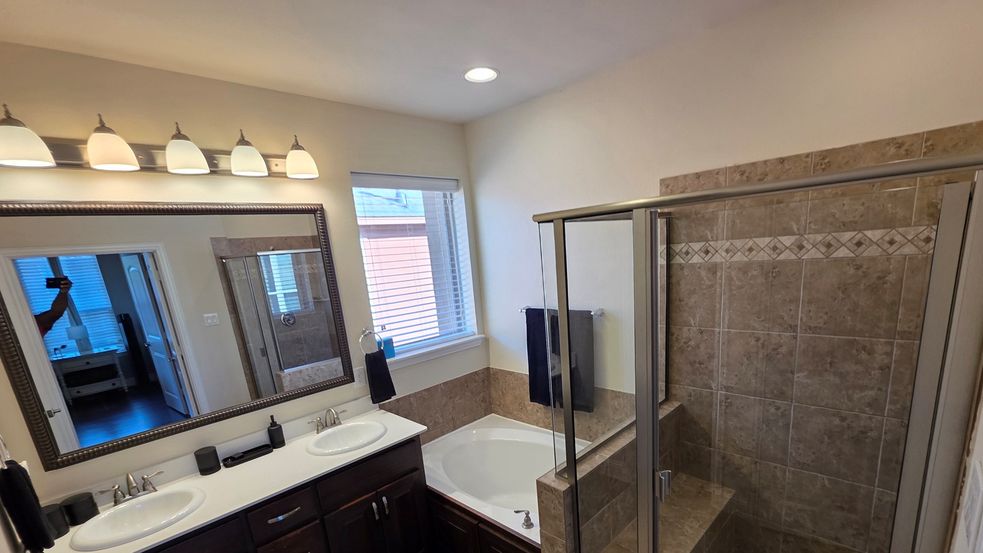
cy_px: 348
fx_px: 391
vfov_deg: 69.4
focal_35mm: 15
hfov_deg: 103.0
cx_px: 488
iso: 125
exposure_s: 1/120
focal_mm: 2.2
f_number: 1.9
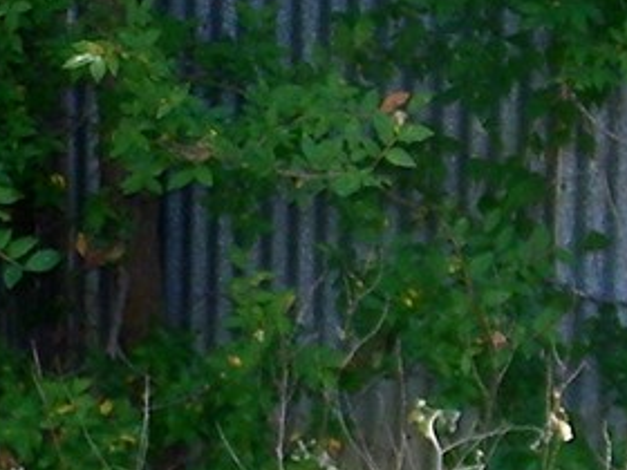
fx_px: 3478
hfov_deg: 10.3
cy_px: 98
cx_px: 78
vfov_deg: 7.7
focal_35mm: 192
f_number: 3.5
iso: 80
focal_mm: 5
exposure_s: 1/200
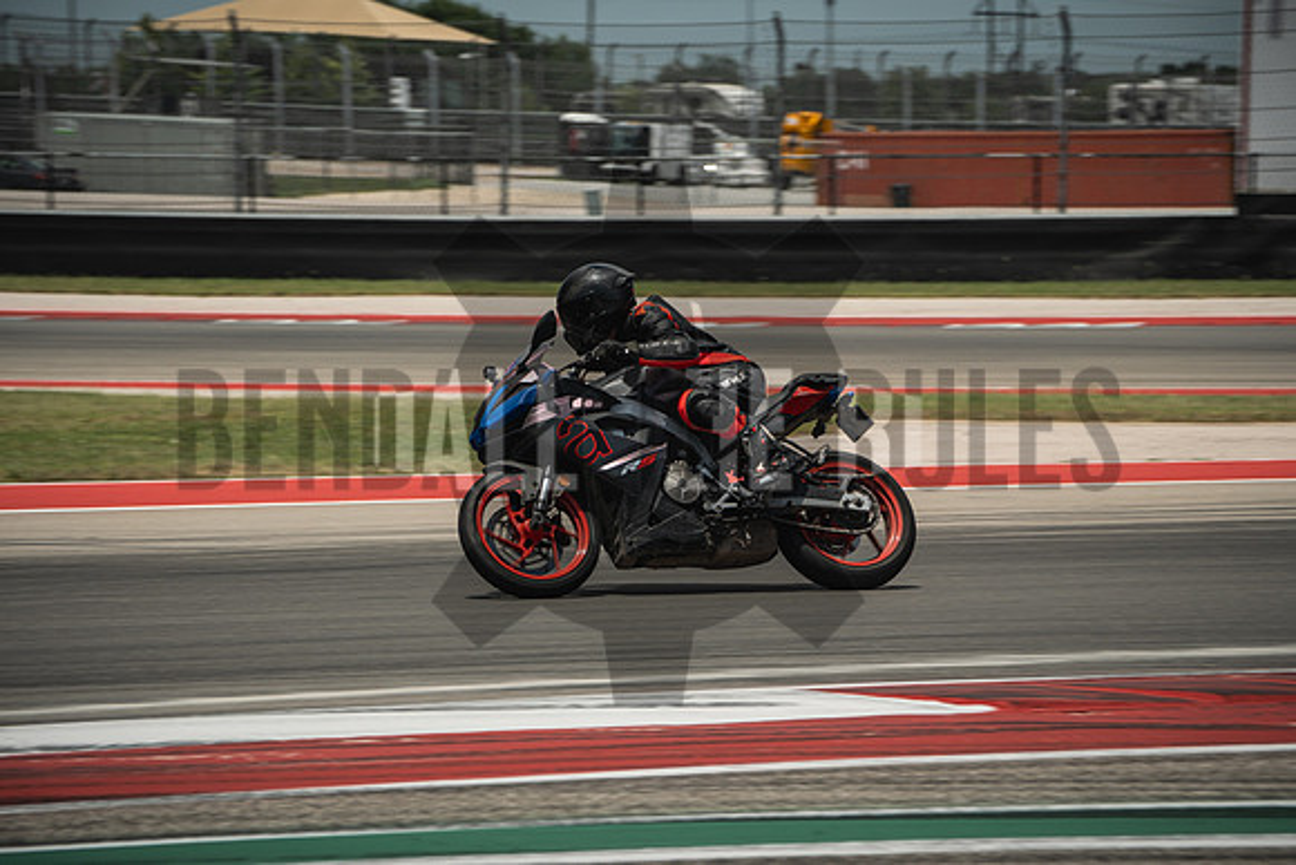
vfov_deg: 5.4
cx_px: 648
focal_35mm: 256
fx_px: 9218
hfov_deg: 8.0
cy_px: 432
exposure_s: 1/400
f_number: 7.1
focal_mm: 170.5
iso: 160
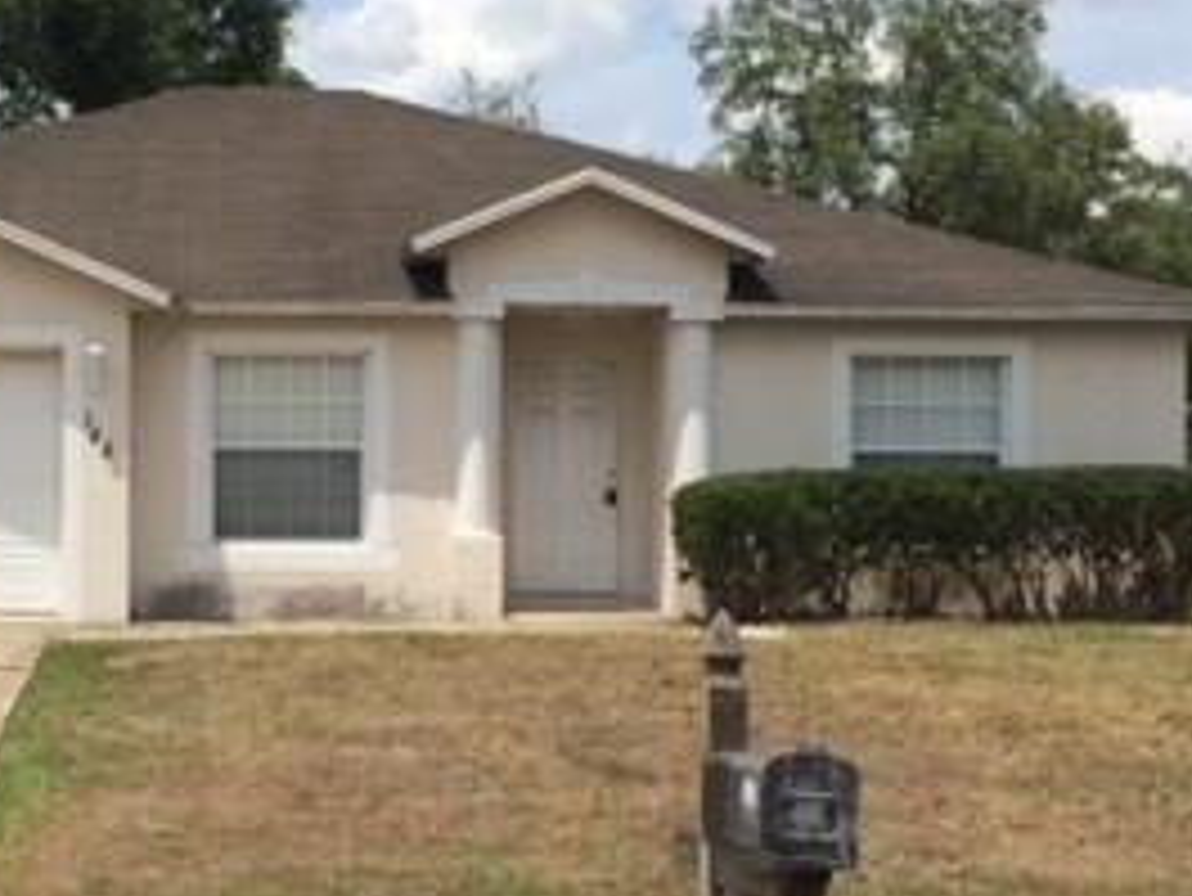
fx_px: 2412
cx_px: 292
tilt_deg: -1.5
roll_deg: +0.4
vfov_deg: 21.0
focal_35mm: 70
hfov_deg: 27.4
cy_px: 500
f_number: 2.2
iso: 32
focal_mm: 4.15
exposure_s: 1/3425
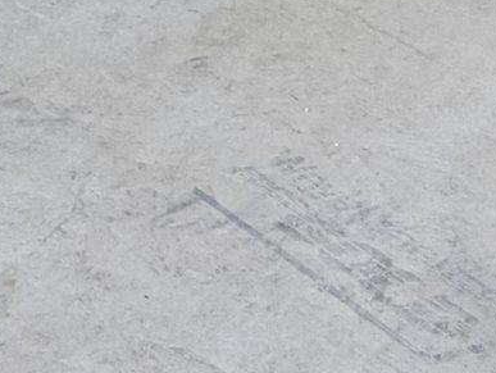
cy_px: -693
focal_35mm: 111
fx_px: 1592
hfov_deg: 17.6
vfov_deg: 10.3
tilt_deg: +1.4
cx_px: 381
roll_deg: +0.7
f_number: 2.2
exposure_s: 1/121
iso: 64
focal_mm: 2.22
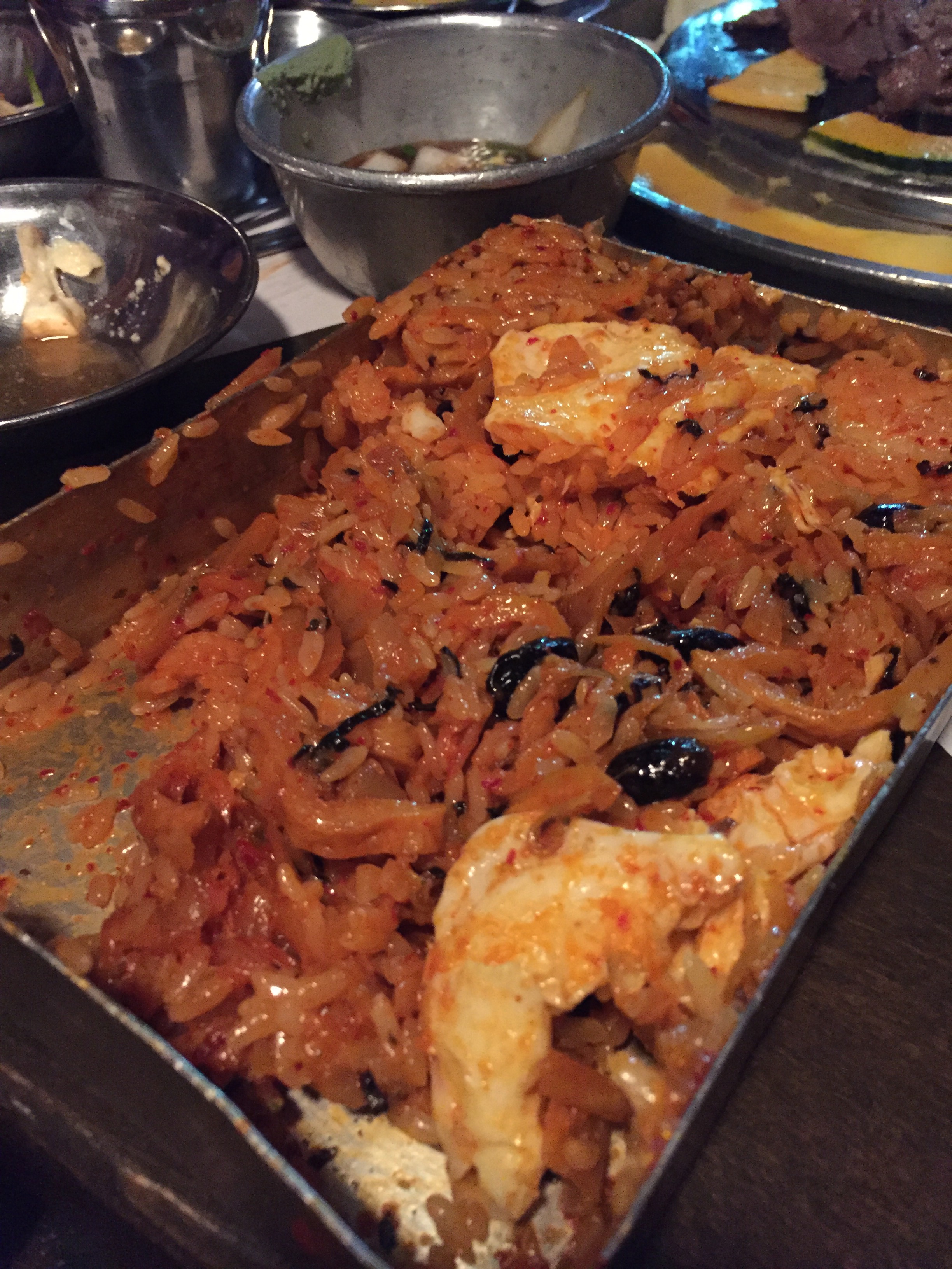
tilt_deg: -44.0
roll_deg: +0.4
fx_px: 1063
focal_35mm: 29
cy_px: 634
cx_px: 476
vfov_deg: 61.7
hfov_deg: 48.2
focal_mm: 4.15
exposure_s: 1/15
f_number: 2.2
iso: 500
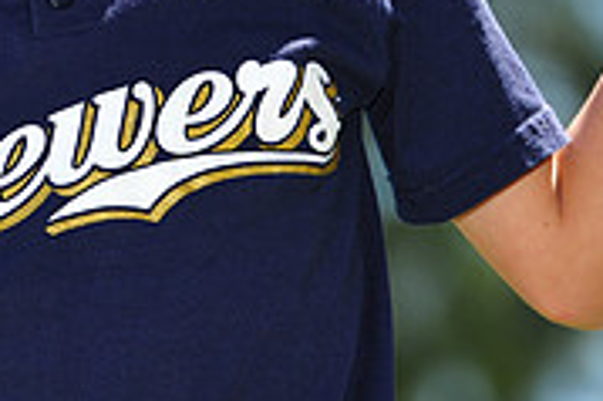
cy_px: -125
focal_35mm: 601
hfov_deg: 3.4
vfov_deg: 2.3
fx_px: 10057
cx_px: 47
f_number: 4
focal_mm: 185
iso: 200
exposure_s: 1/500
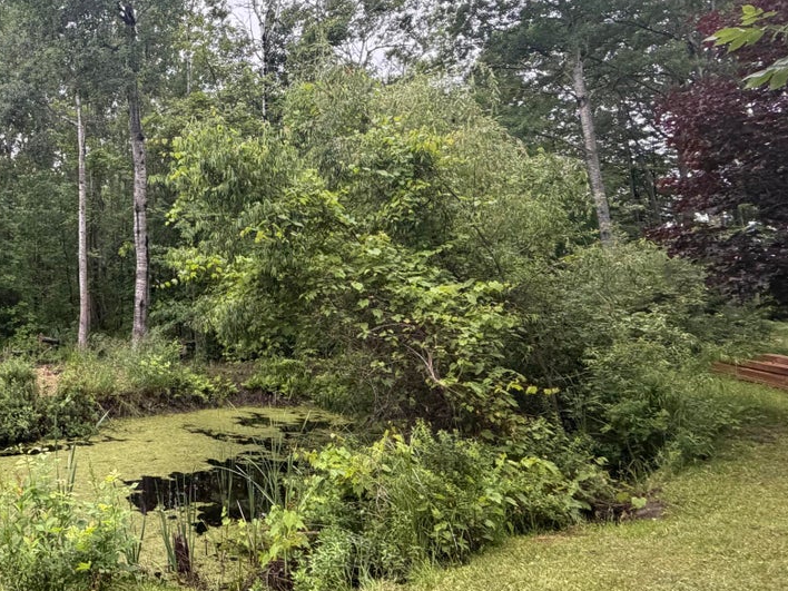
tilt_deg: +5.5
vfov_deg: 51.1
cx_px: 77
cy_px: 240
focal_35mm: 27
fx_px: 615
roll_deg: +0.6
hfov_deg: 56.3
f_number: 2.2
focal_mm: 2.22
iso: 320
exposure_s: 1/121
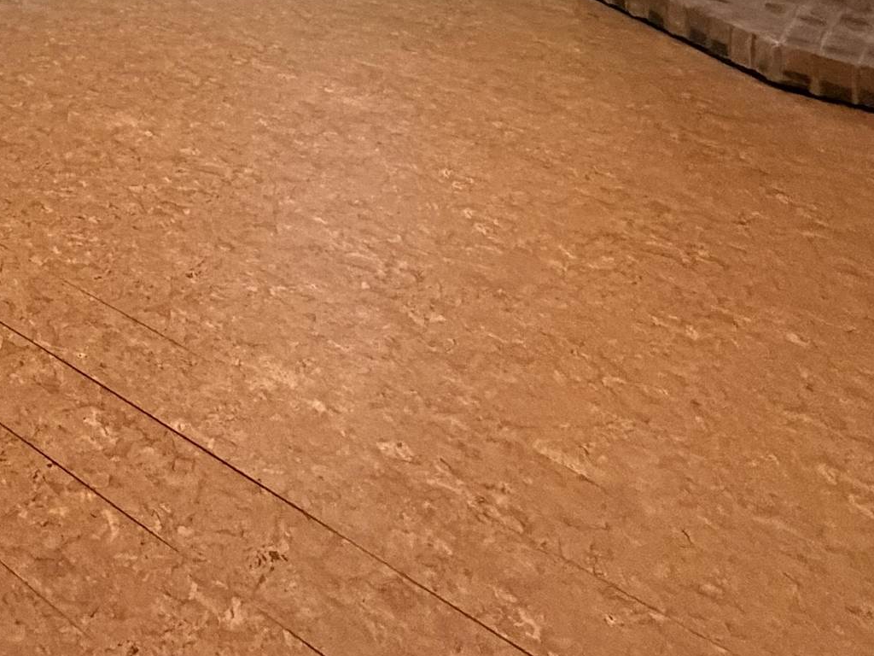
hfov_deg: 37.8
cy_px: -310
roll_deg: -0.6
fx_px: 1060
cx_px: -74
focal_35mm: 42
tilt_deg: -2.9
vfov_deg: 26.0
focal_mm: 2.22
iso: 800
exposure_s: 1/60
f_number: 2.2
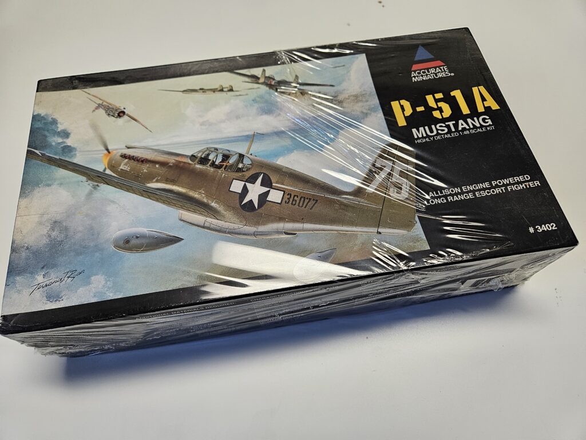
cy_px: 220
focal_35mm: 23
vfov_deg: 58.9
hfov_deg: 73.9
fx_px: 389
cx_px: 293
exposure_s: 1/120
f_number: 1.8
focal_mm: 5.4
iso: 200
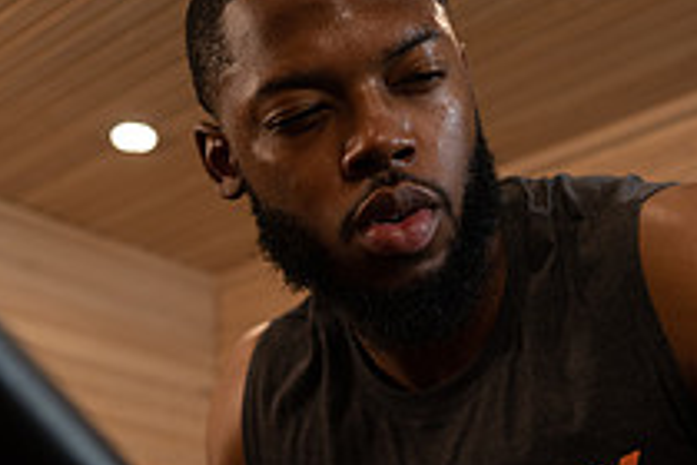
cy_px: 485
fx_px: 1452
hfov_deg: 27.0
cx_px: 382
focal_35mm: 75
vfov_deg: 17.7
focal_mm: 35
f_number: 2.8
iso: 400
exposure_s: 1/160
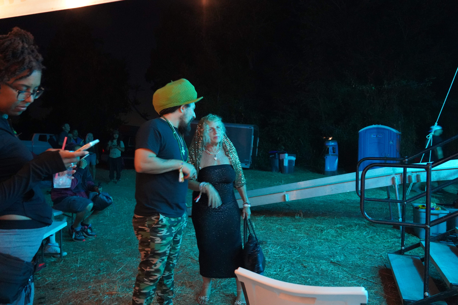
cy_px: 152
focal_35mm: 26
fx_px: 331
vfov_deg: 49.6
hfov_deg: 69.4
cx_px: 229
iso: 12800
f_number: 4
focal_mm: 26
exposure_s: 1/13
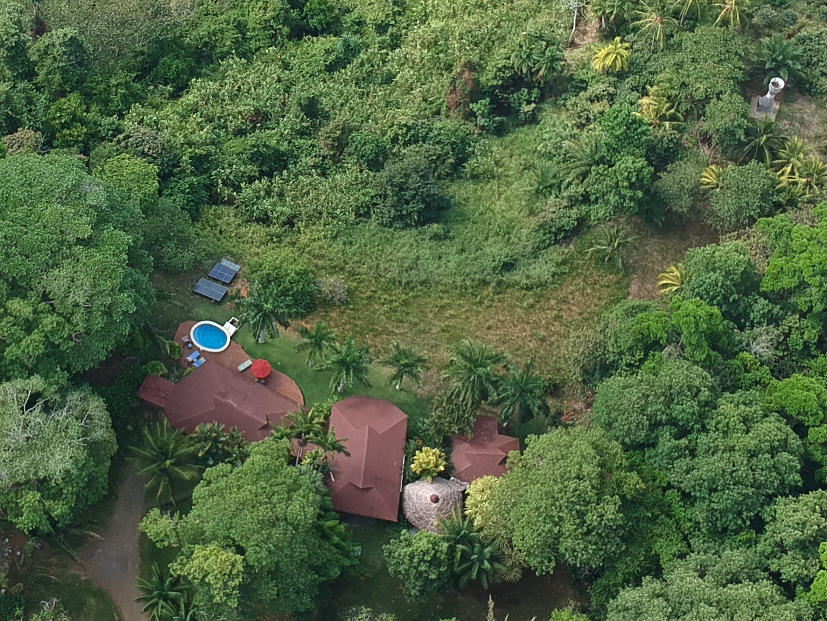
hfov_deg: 27.4
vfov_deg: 20.8
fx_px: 1672
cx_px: 208
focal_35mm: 70
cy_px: 156
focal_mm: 4.49
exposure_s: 1/500
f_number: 2.6
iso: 100
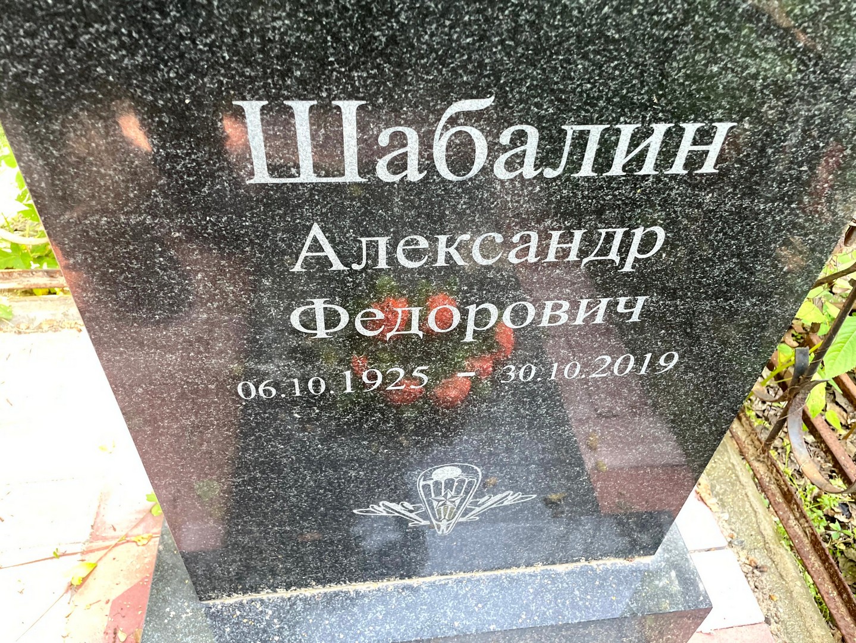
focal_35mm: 26
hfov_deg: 67.3
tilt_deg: -43.5
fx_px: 643
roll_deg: -2.3
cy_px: 322
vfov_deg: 53.1
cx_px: 428
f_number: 1.6
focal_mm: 4.2
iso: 125
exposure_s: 1/121
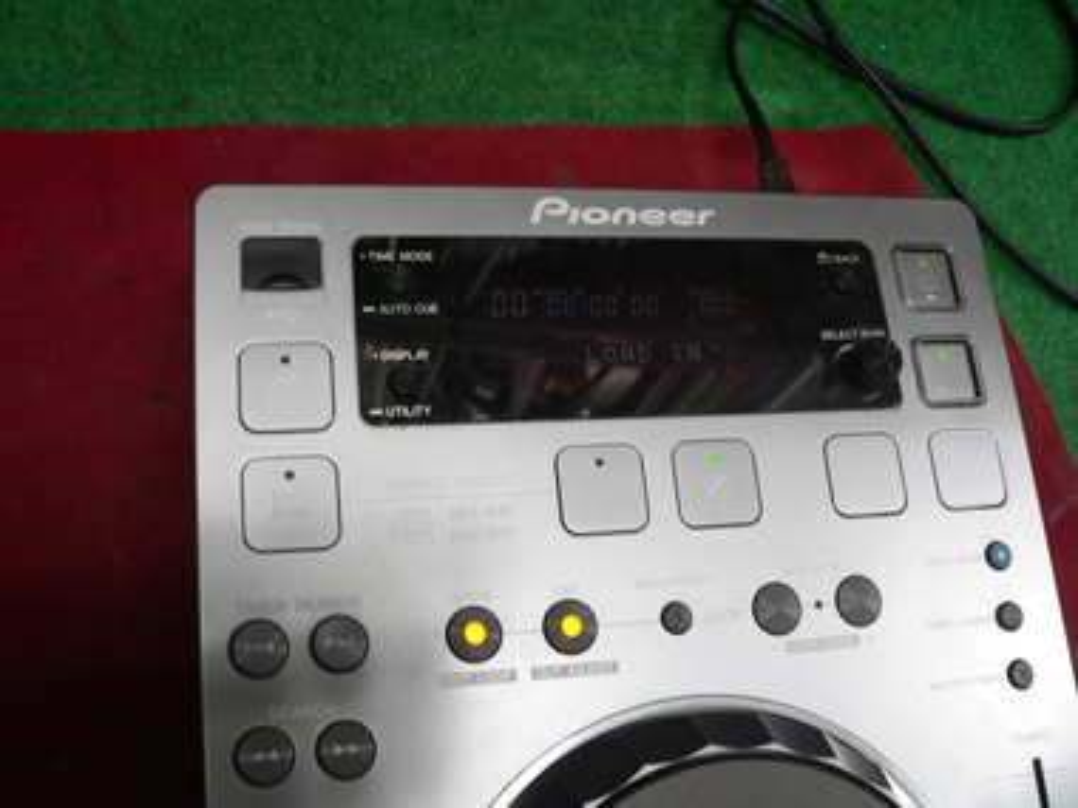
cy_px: 404
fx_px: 1121
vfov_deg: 39.7
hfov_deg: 51.4
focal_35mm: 36
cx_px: 539
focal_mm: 6
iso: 200
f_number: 2.8
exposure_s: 1/40
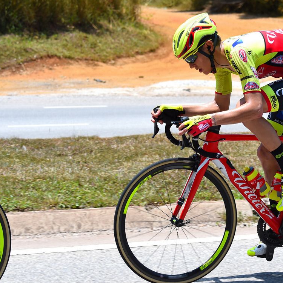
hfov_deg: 12.8
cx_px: 223
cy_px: 142
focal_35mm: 136
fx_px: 1258
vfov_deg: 12.8
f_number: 6.3
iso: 400
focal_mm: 100
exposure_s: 1/1250
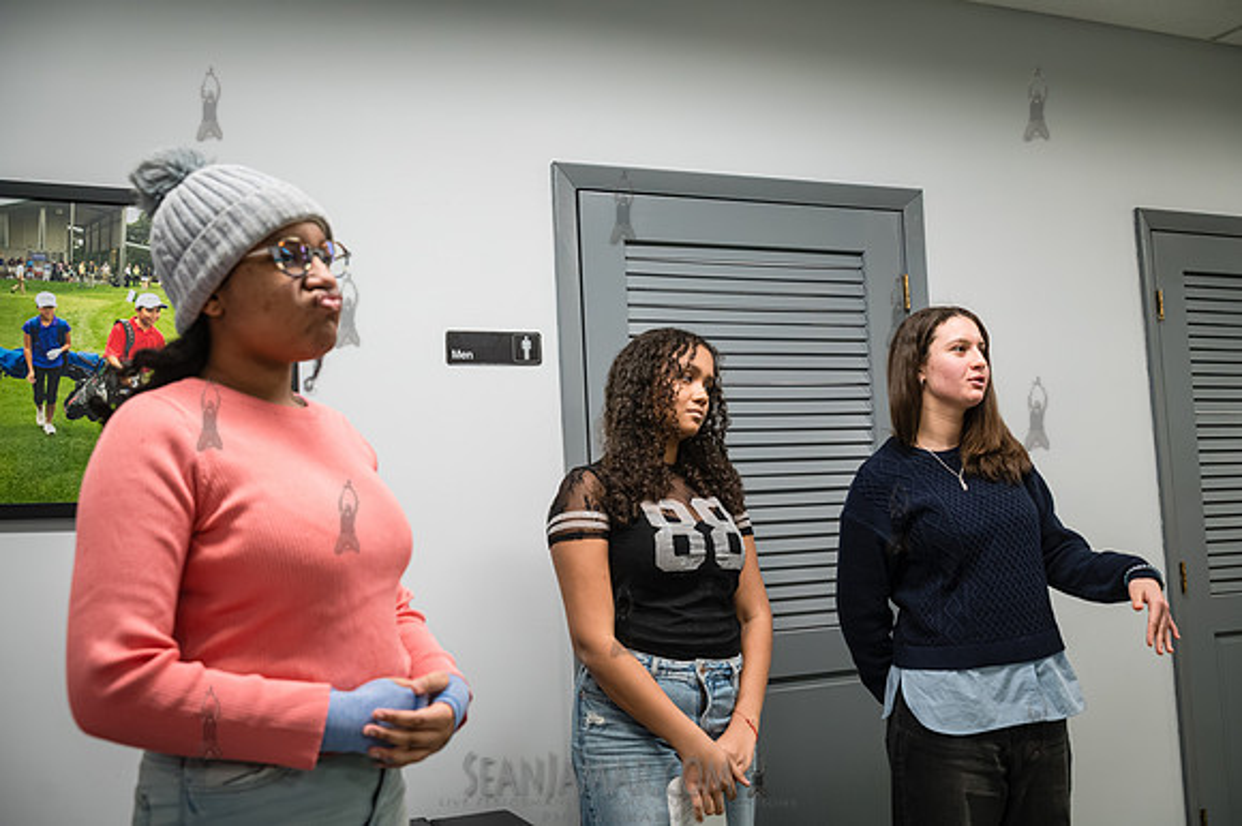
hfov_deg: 54.5
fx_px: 1207
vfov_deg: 37.8
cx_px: 621
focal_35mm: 35
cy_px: 413
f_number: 4
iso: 4000
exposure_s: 1/320
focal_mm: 35
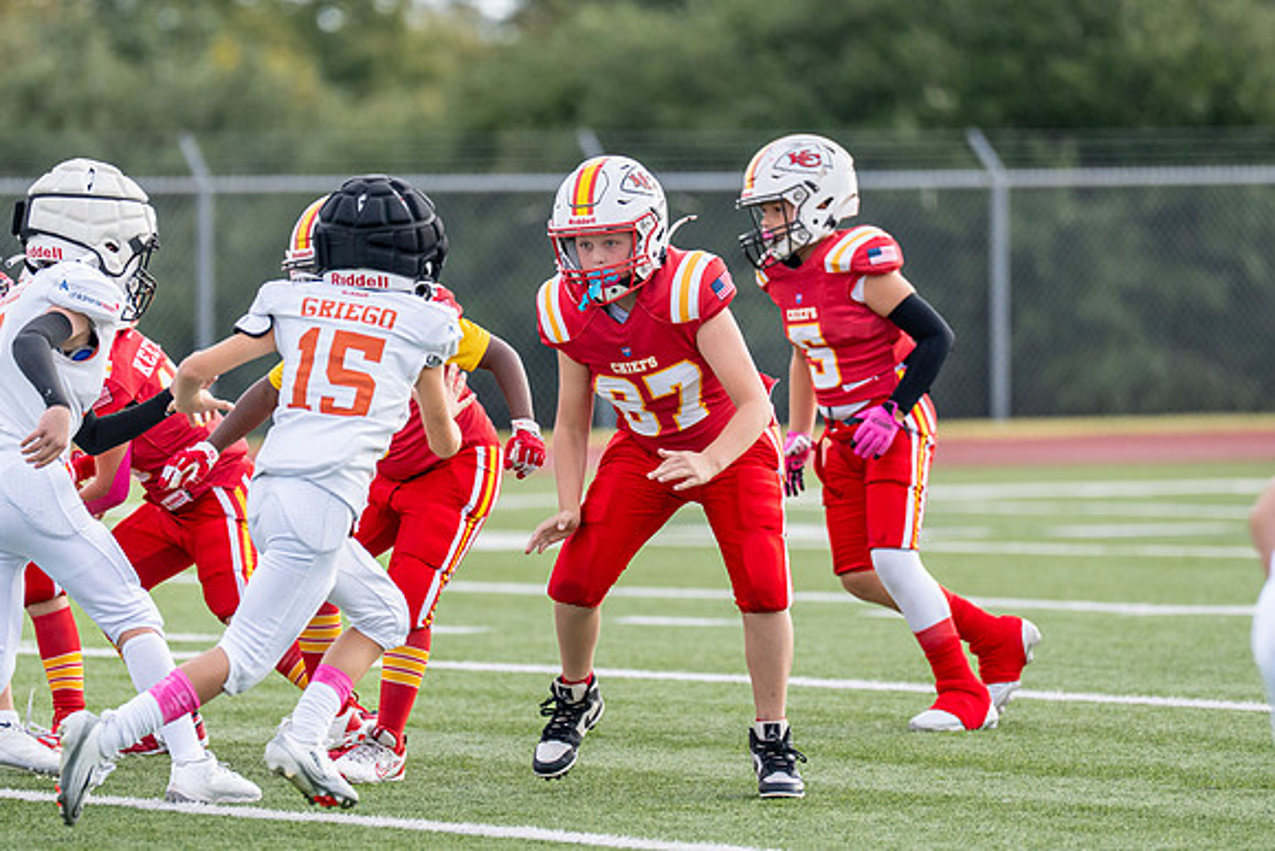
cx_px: 561
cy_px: 420
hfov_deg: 5.9
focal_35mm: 348
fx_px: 12313
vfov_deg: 4.0
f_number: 2.8
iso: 400
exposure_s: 1/2500
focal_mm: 200
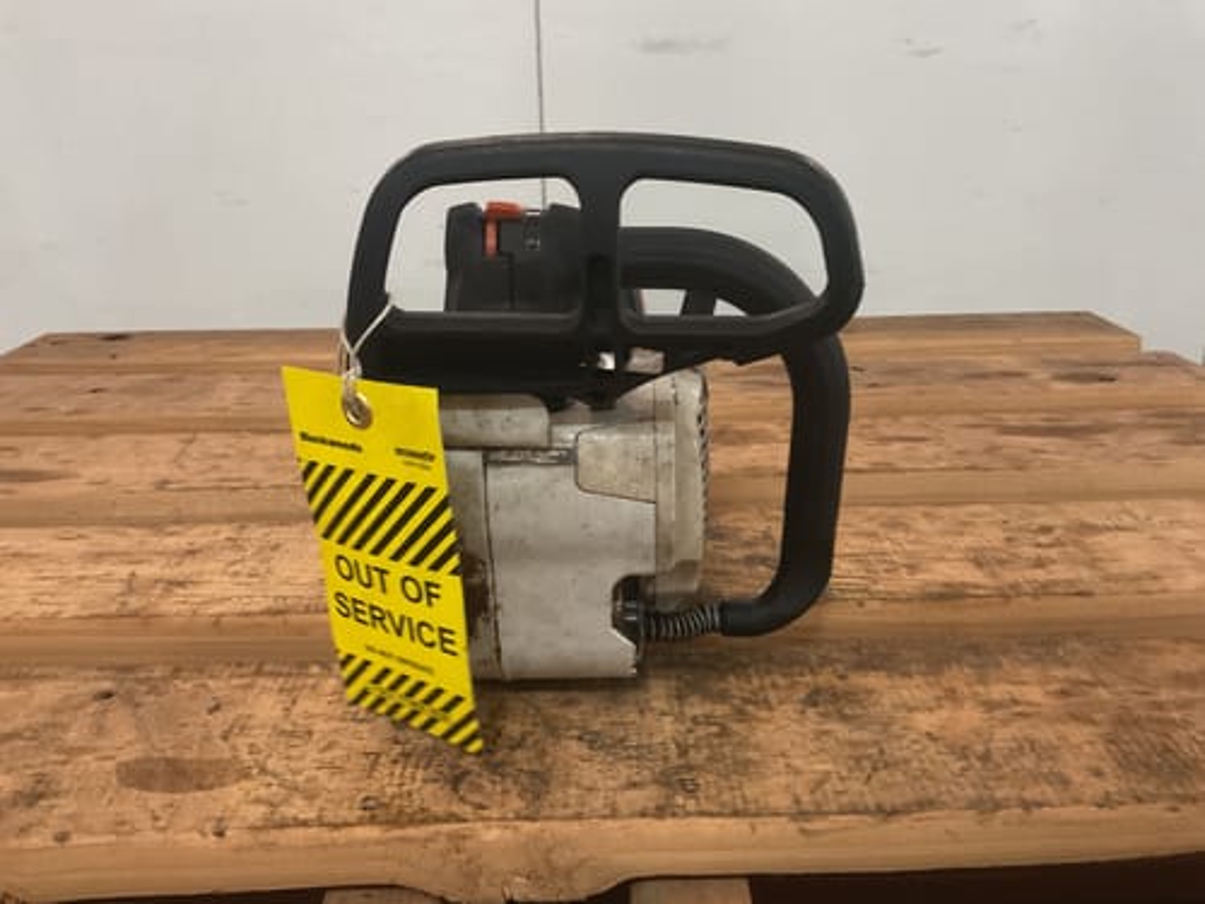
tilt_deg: -21.7
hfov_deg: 61.7
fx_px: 1010
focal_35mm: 29
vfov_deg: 48.2
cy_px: 452
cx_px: 602
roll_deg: +1.0
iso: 400
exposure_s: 1/25
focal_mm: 3
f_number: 1.8
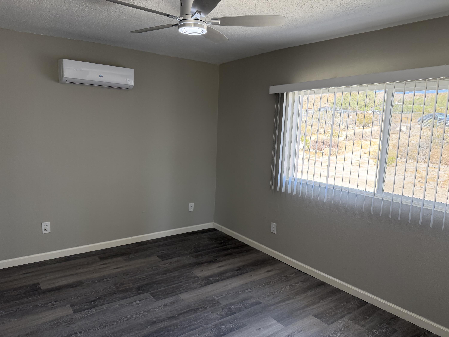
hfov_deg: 71.6
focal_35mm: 24
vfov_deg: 56.8
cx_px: 224
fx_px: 311
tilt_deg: -8.2
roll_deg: -2.7
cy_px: 168
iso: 125
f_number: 1.78
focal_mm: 6.76
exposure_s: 1/191
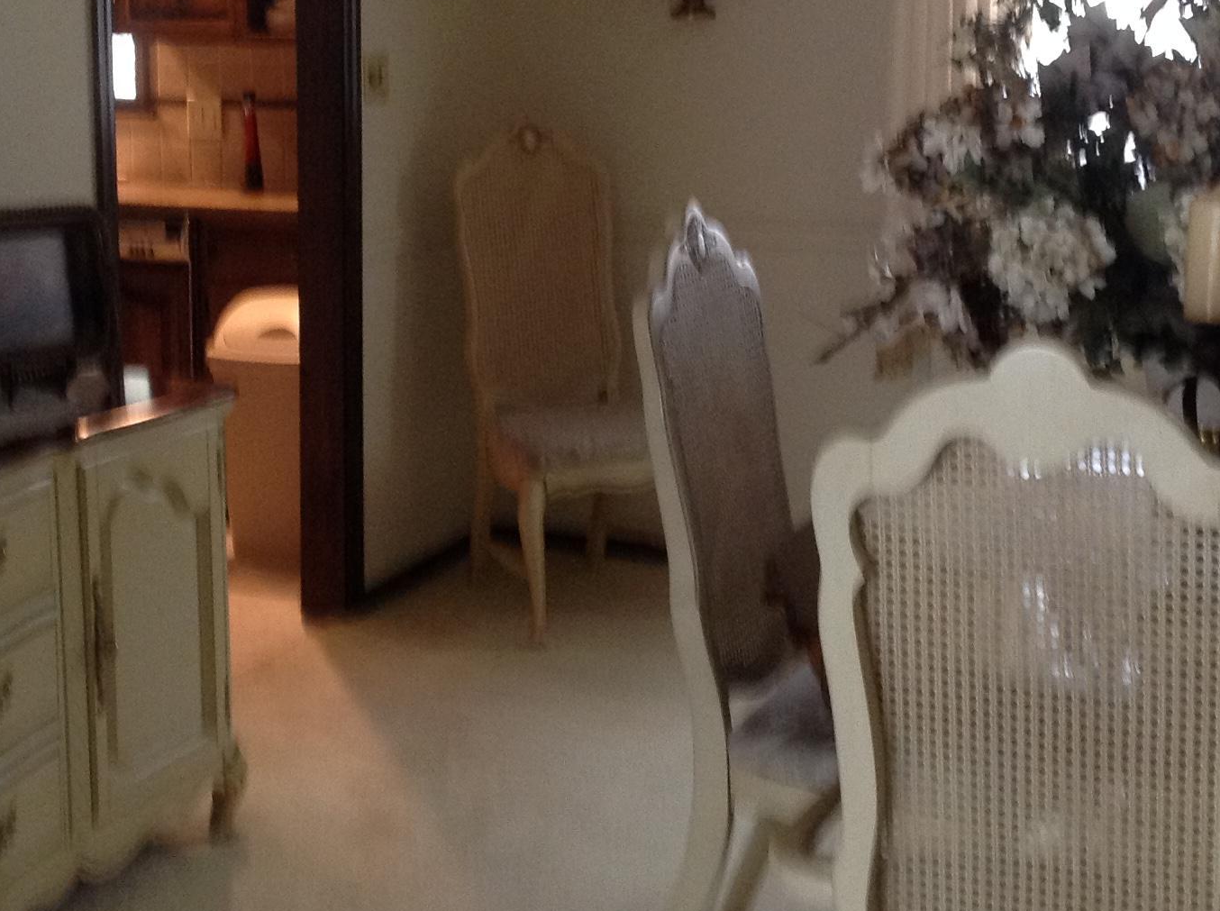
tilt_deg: -6.2
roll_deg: +0.0
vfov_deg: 21.8
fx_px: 2358
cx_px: 543
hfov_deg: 29.0
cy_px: 281
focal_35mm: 67
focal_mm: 4.28
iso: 160
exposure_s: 1/15
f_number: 2.4
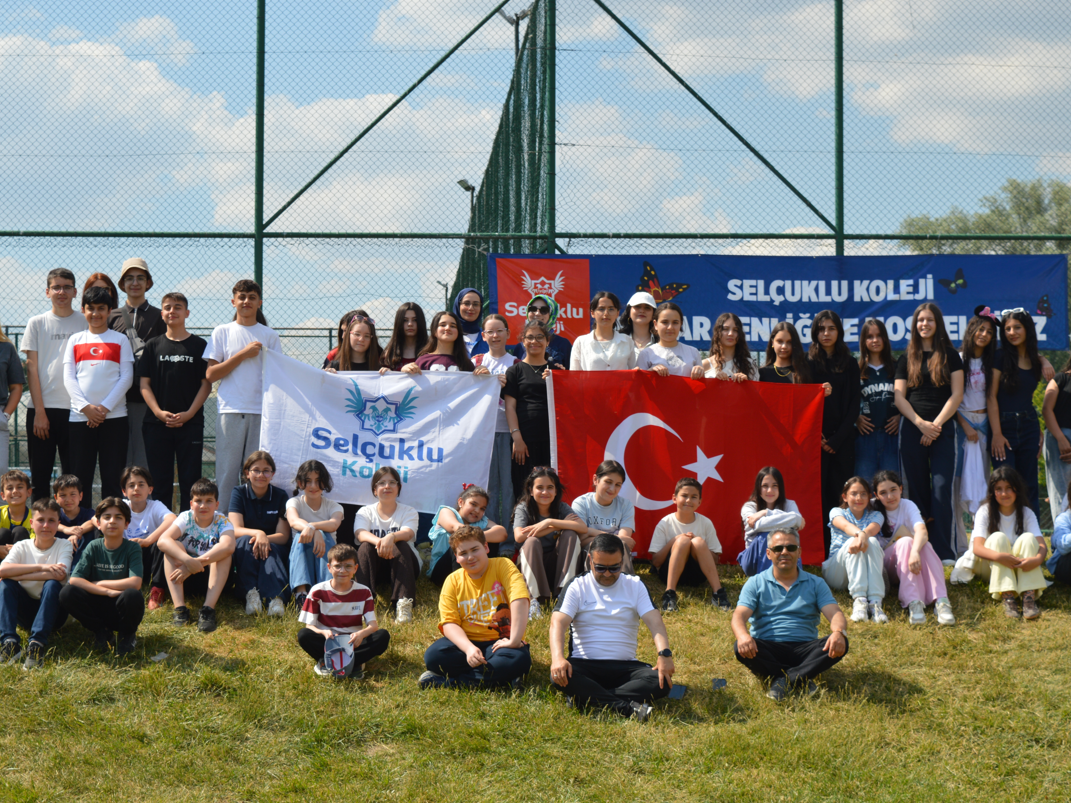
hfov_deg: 23.0
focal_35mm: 85
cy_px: 402
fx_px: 2630
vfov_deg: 17.4
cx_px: 501
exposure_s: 1/250
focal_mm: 52
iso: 100
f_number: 8
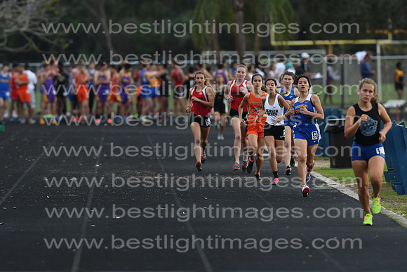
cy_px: 136
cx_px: 204
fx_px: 5088
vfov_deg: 3.1
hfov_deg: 4.6
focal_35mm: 450
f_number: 4
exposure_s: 1/1250
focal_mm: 300
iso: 1250
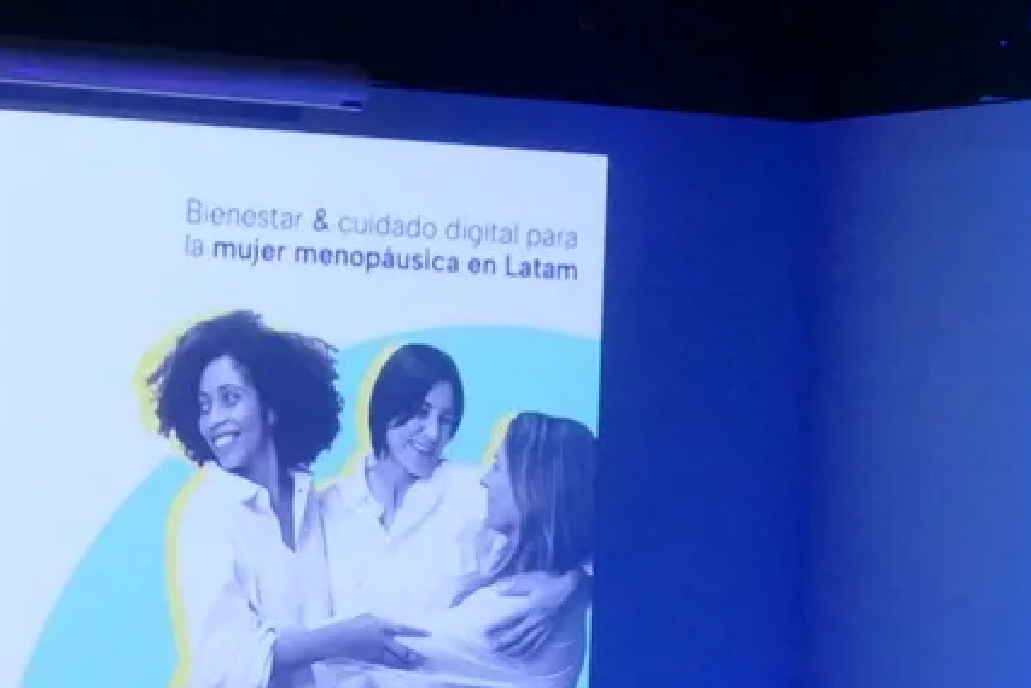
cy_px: 863
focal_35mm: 176
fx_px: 5042
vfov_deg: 7.7
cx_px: 46
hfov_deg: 11.6
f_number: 3.3
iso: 1600
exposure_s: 1/30
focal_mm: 17
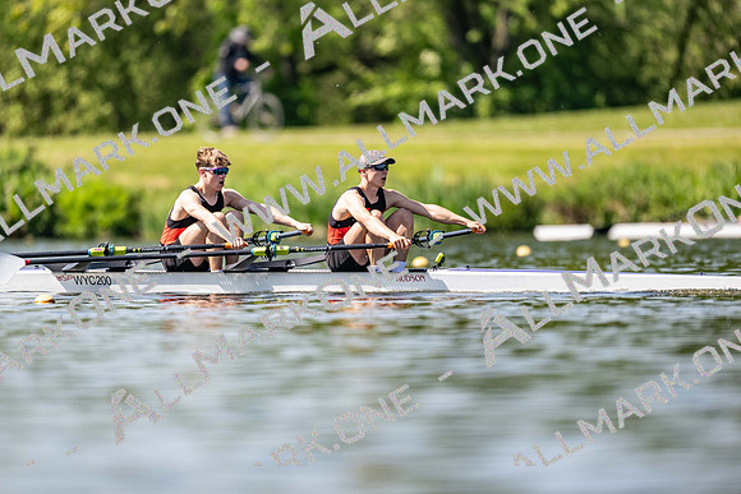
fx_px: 12359
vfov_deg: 2.3
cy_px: 247
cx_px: 370
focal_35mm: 600
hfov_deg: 3.4
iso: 360
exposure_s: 1/2500
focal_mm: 600
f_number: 4
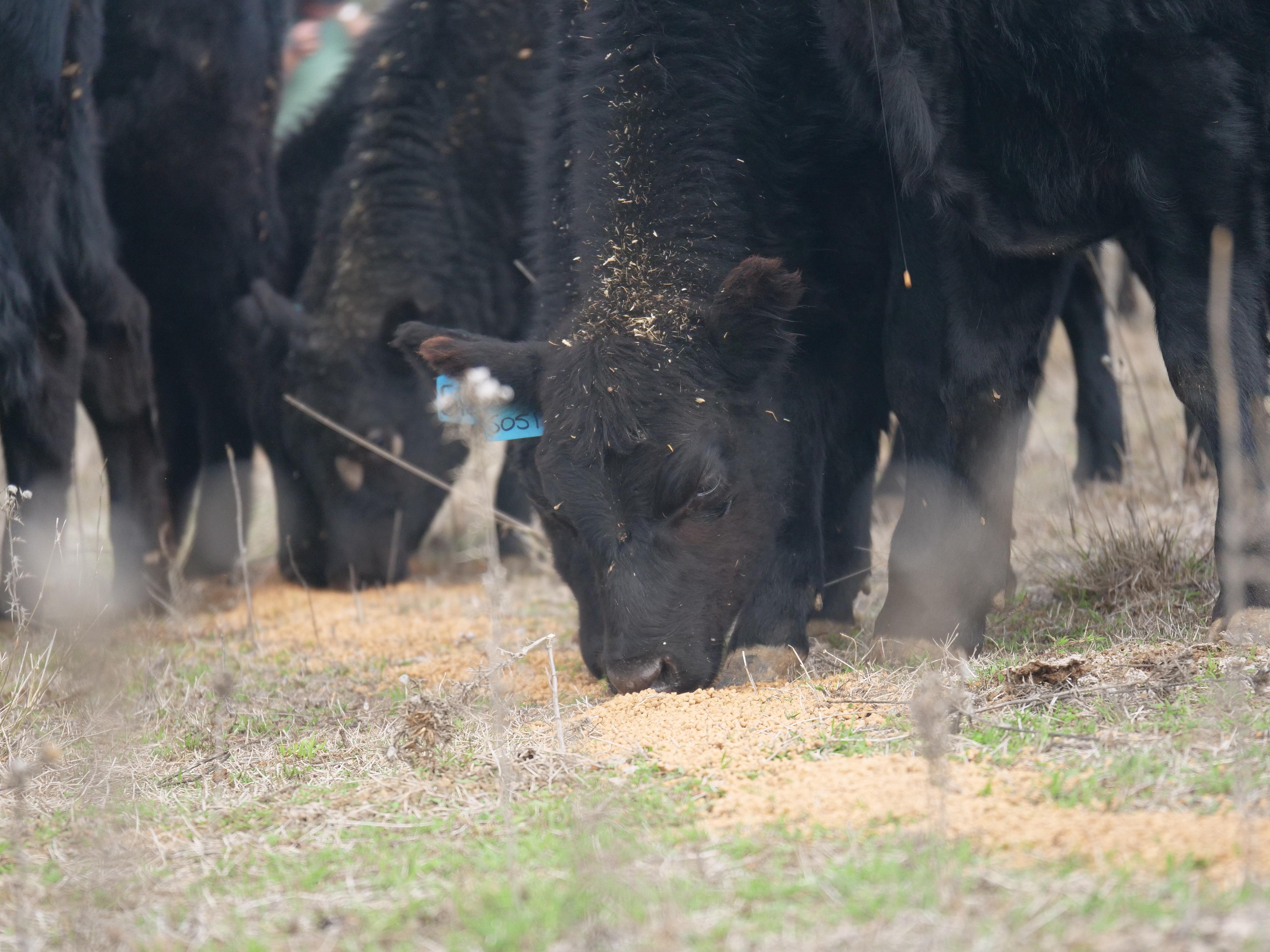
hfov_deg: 9.9
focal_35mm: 200
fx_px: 7338
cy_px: 476
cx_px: 635
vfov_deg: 7.4
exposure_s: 1/250
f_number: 2.8
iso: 1000
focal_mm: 100
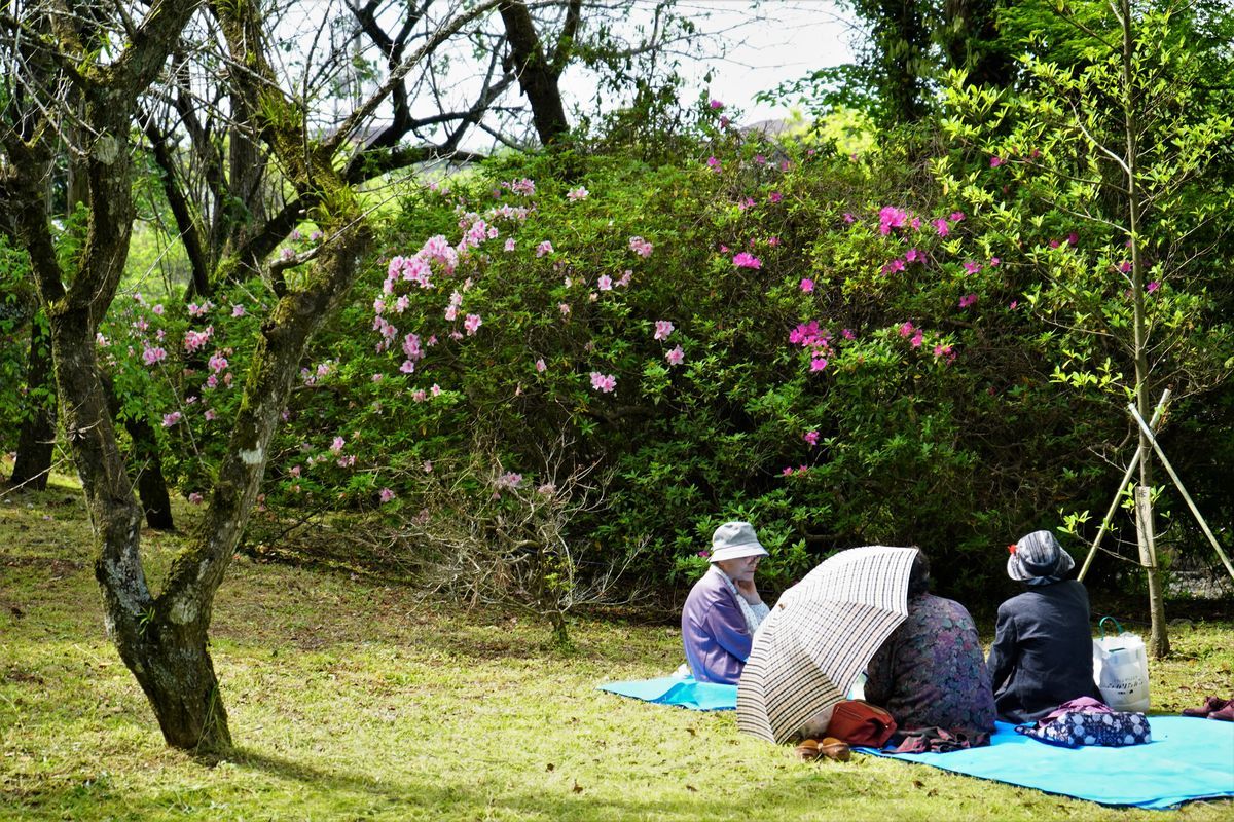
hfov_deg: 28.8
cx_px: 617
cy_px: 411
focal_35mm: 70
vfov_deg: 19.5
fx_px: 2399
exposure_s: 1/80
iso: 400
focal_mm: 70
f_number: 5.6
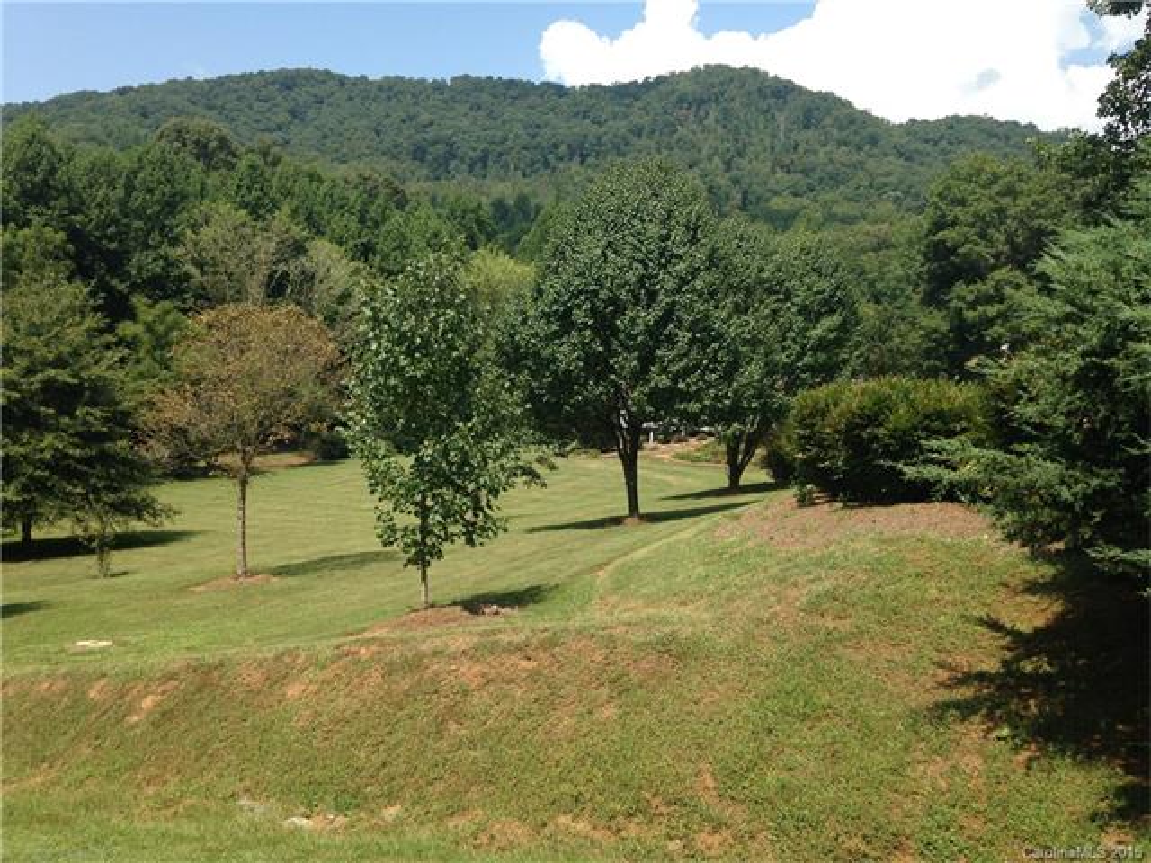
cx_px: 576
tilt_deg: +0.2
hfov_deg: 55.4
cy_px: 432
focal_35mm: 33
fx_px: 1097
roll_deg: -2.1
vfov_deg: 42.9
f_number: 2.4
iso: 50
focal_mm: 4.12
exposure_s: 1/1043
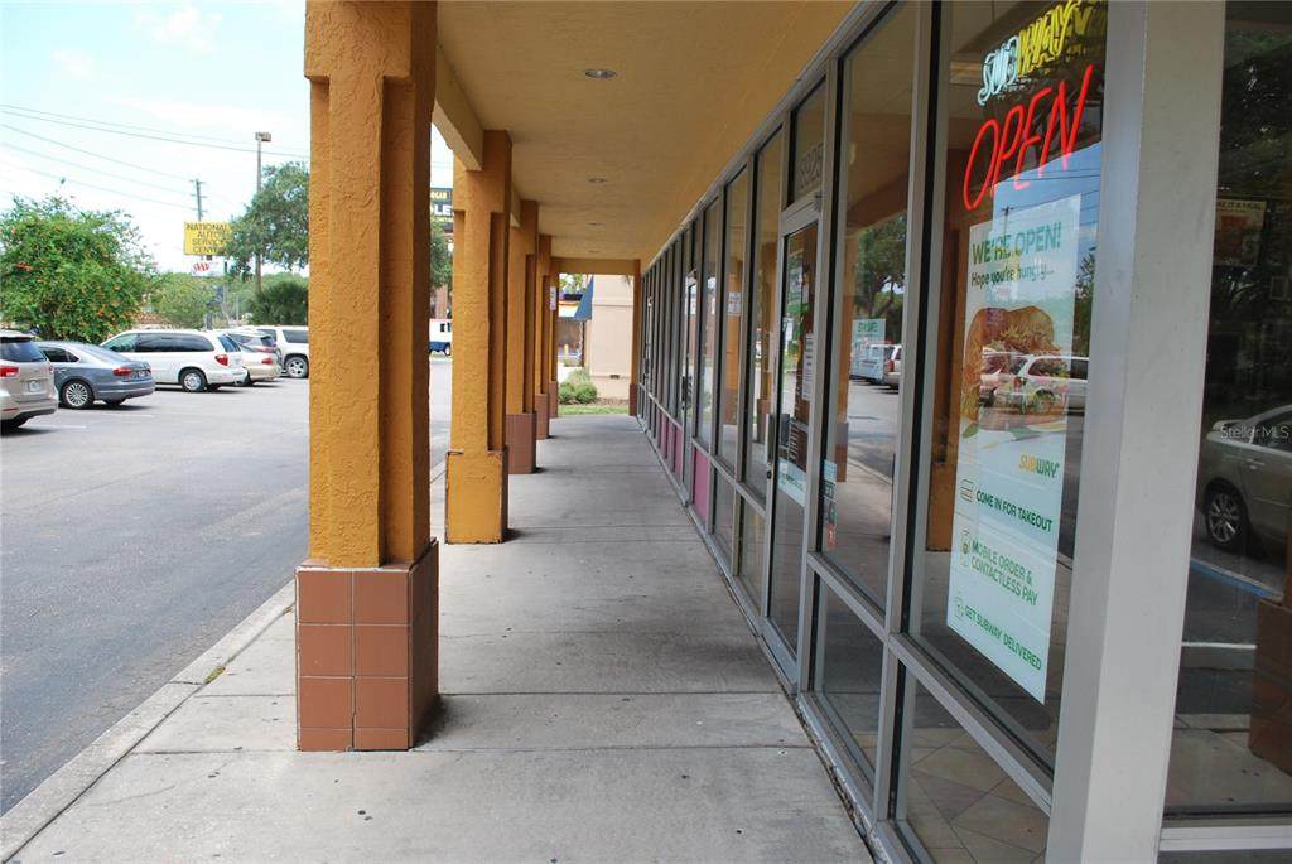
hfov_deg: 67.3
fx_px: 970
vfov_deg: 48.0
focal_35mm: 27
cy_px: 432
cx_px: 646
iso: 100
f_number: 5.6
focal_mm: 18
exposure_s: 1/125
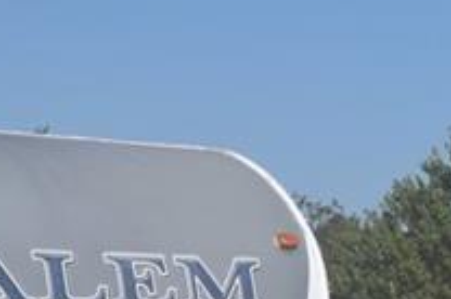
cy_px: 494
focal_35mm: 148
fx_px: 1851
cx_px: -546
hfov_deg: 11.9
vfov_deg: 8.9
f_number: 9
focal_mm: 20
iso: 100
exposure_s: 1/320
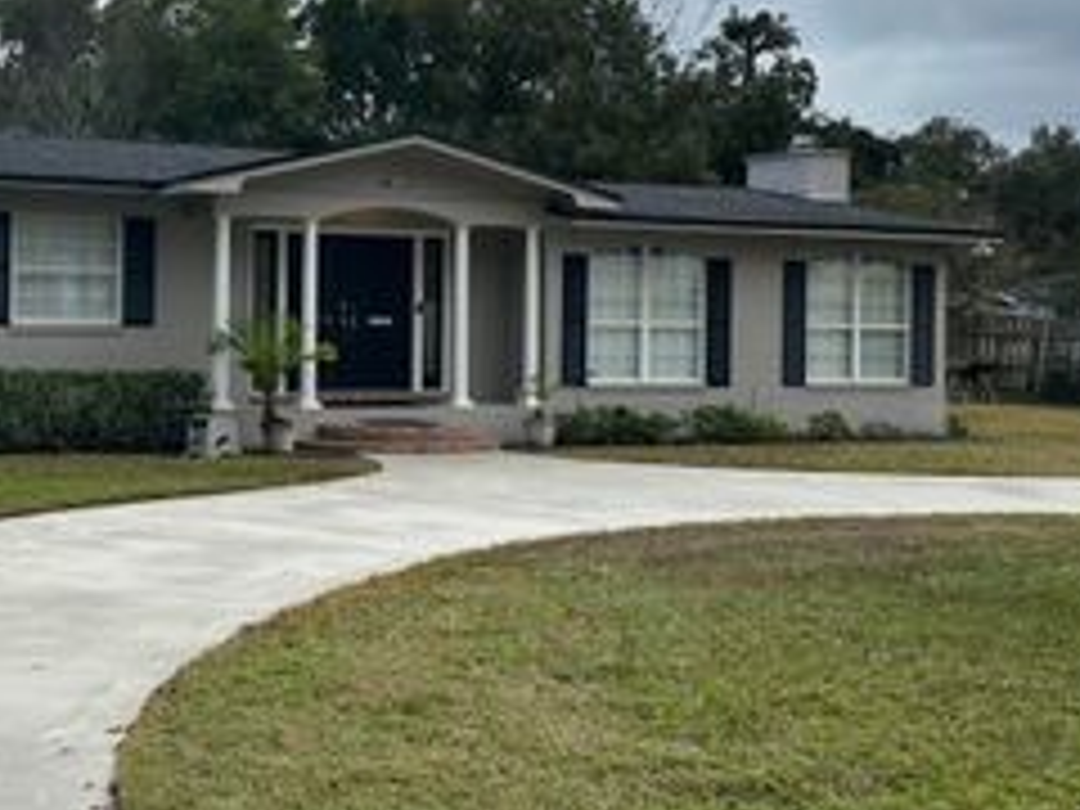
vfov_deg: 29.0
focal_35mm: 50
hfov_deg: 37.6
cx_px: 328
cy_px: 299
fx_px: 1560
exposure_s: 1/2732
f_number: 1.78
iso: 80
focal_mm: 6.86
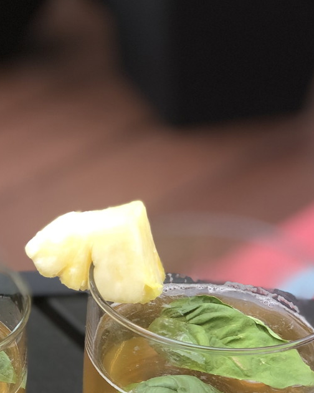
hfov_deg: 11.9
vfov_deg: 14.9
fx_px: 1499
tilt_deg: -31.6
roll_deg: -0.8
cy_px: 289
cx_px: 48
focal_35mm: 129
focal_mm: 6
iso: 20
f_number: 2.4
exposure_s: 1/60
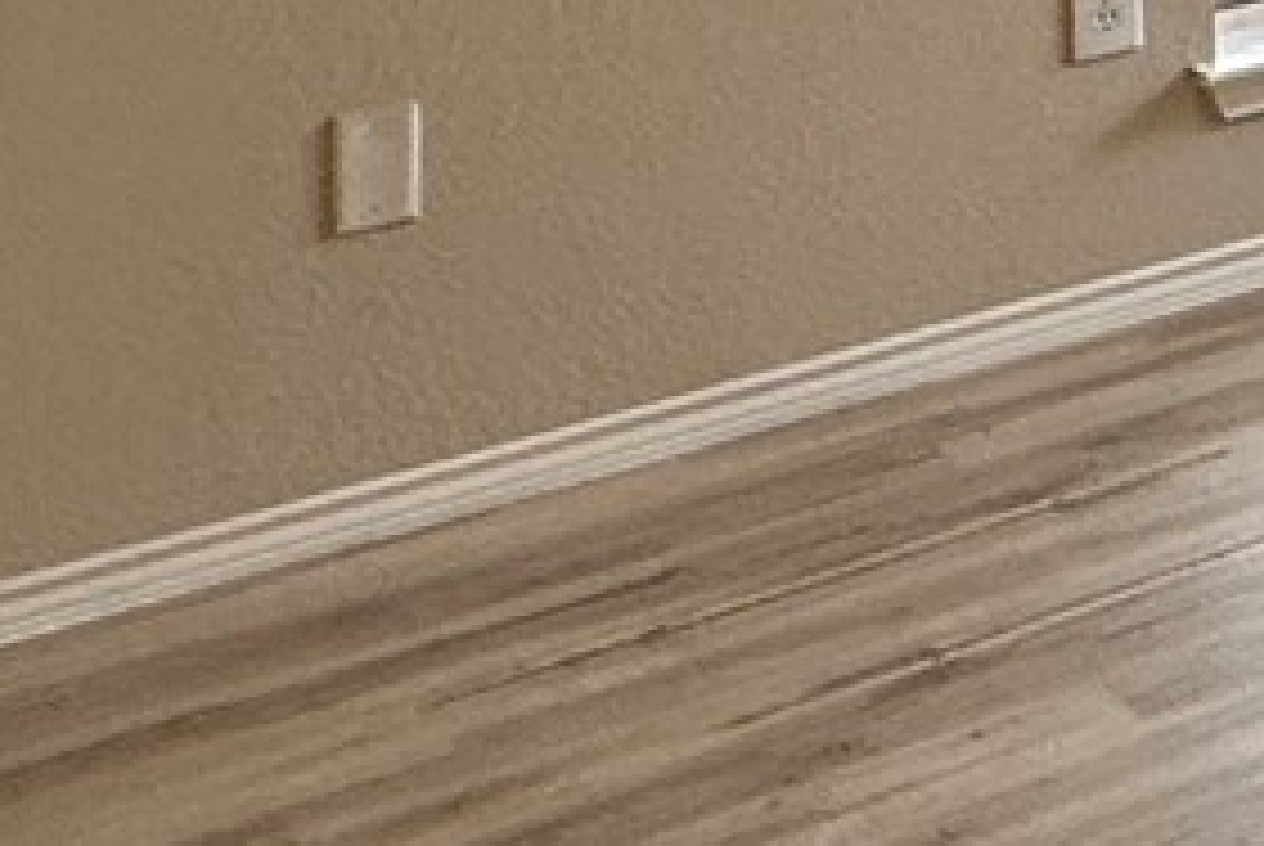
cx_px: 2825
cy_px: -1012
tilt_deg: -0.7
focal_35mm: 106
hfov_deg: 14.4
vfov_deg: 11.3
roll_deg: +1.7
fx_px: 3726
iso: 64
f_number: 2.2
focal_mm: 2.22
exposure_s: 1/120
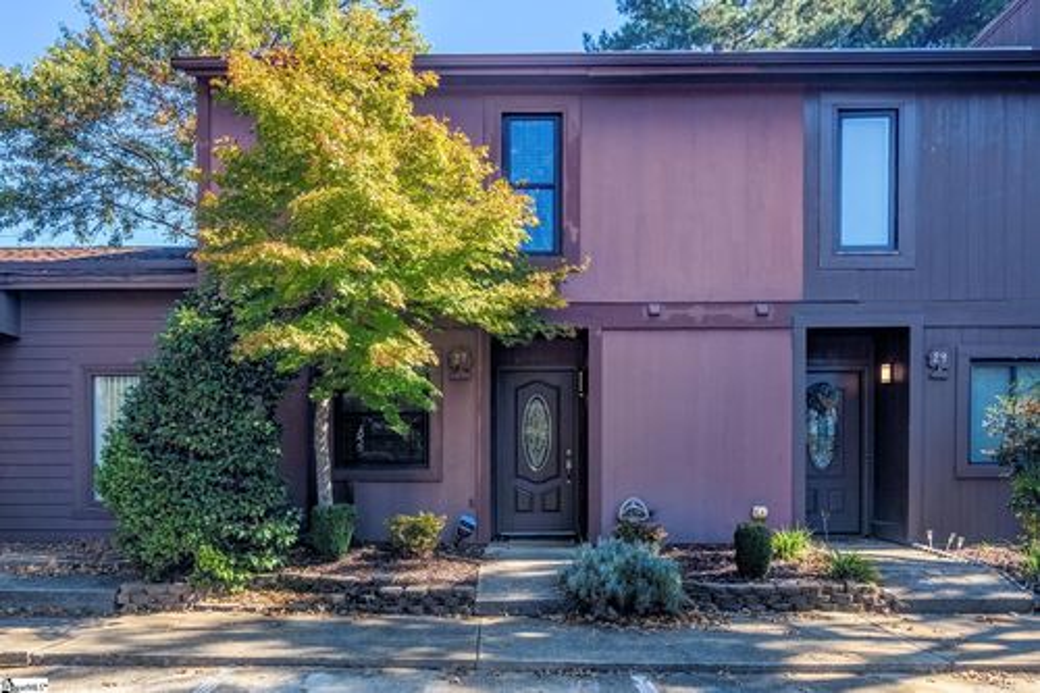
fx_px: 693
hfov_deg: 73.8
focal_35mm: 24
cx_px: 520
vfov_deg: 53.1
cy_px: 346
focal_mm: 16
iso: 200
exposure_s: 1/125
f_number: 7.1
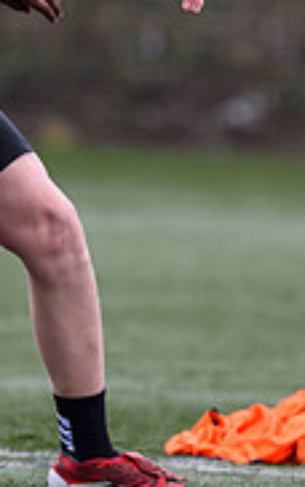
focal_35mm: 1741
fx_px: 23118
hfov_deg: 0.8
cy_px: 32
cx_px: -262
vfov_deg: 1.2
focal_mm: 400
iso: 500
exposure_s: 1/1600
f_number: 3.5
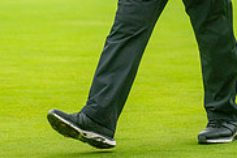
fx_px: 4887
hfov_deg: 2.8
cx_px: 133
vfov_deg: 1.8
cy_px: -115
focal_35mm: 743
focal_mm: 300
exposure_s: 1/1250
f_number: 4
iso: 800
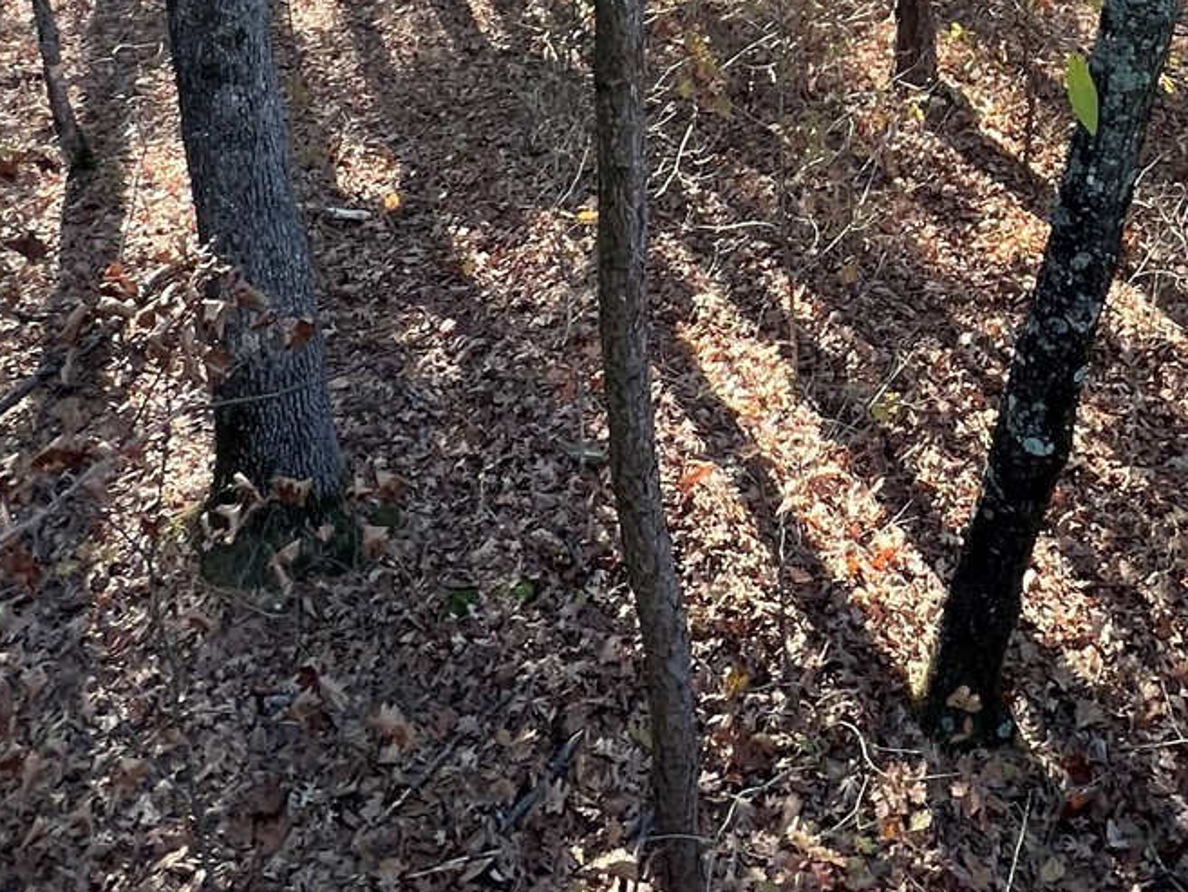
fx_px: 1304
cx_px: 843
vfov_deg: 29.7
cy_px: -284
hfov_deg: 47.7
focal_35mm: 38
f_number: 1.8
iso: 64
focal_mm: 1.57
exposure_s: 1/99
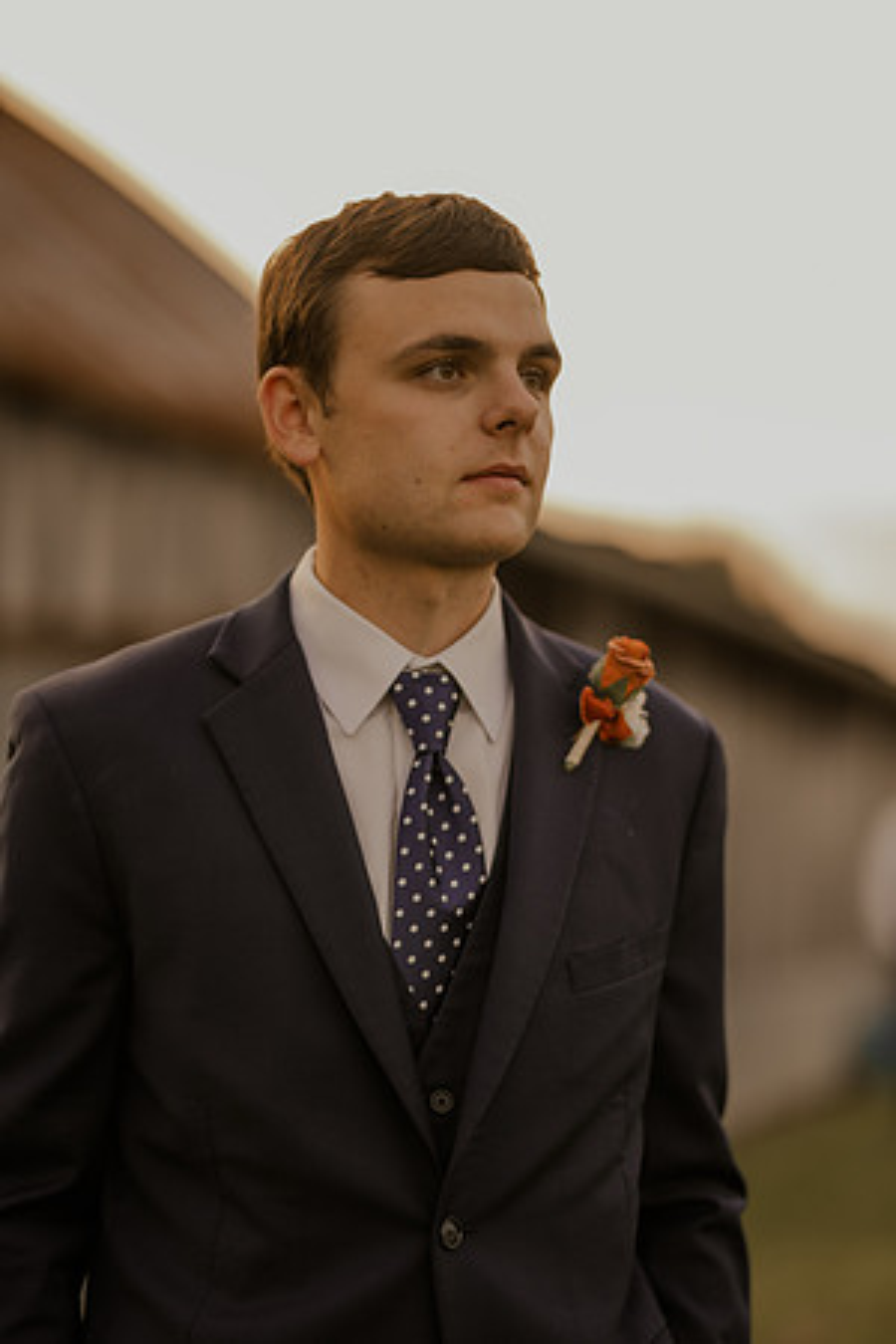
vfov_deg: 23.9
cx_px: 448
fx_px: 3173
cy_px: 672
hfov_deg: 16.1
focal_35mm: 85
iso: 100
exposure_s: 1/320
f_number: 1.6
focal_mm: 85
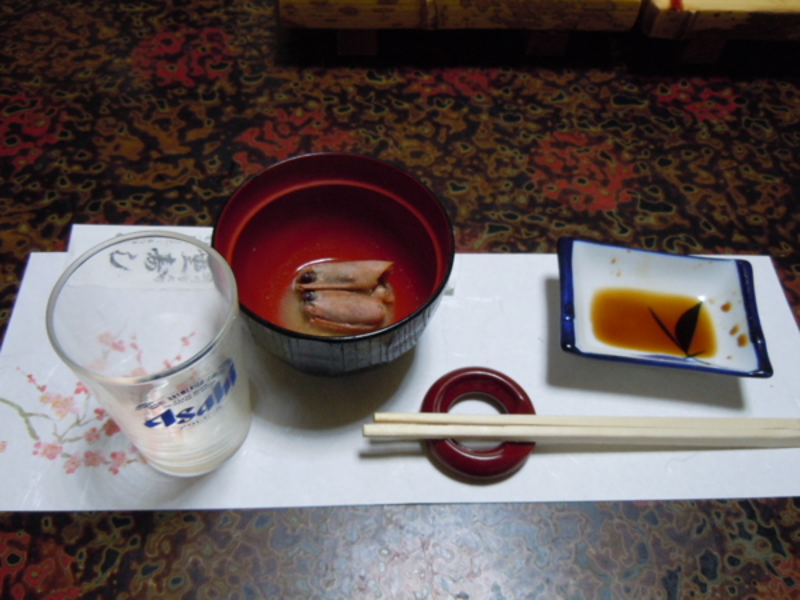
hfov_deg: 60.0
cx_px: 400
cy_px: 300
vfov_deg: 46.8
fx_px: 693
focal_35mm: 30
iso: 400
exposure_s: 1/20
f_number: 3.5
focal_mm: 5.4
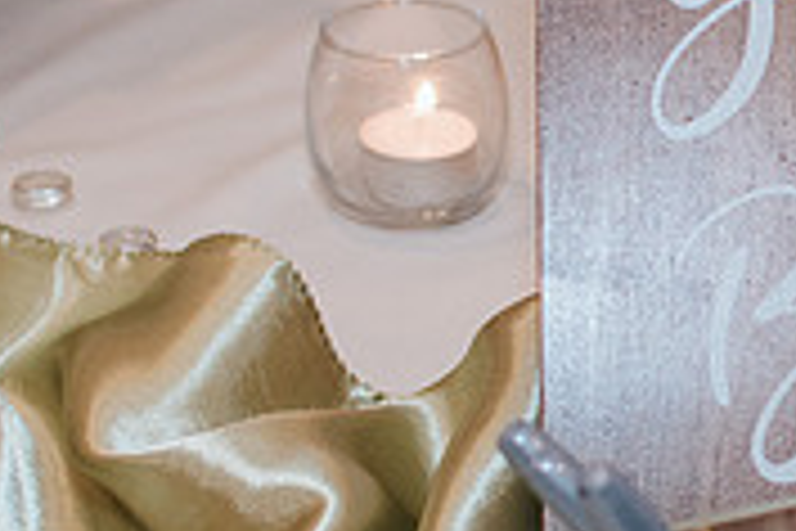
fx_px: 3803
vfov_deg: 8.0
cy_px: 232
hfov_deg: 11.7
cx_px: 917
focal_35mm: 172
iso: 800
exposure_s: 1/200
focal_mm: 35
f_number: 3.2
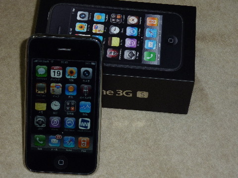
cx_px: 119
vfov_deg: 14.2
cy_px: 89
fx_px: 715
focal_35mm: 104
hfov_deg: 18.9
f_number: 4.3
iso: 100
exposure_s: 1/40
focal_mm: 17
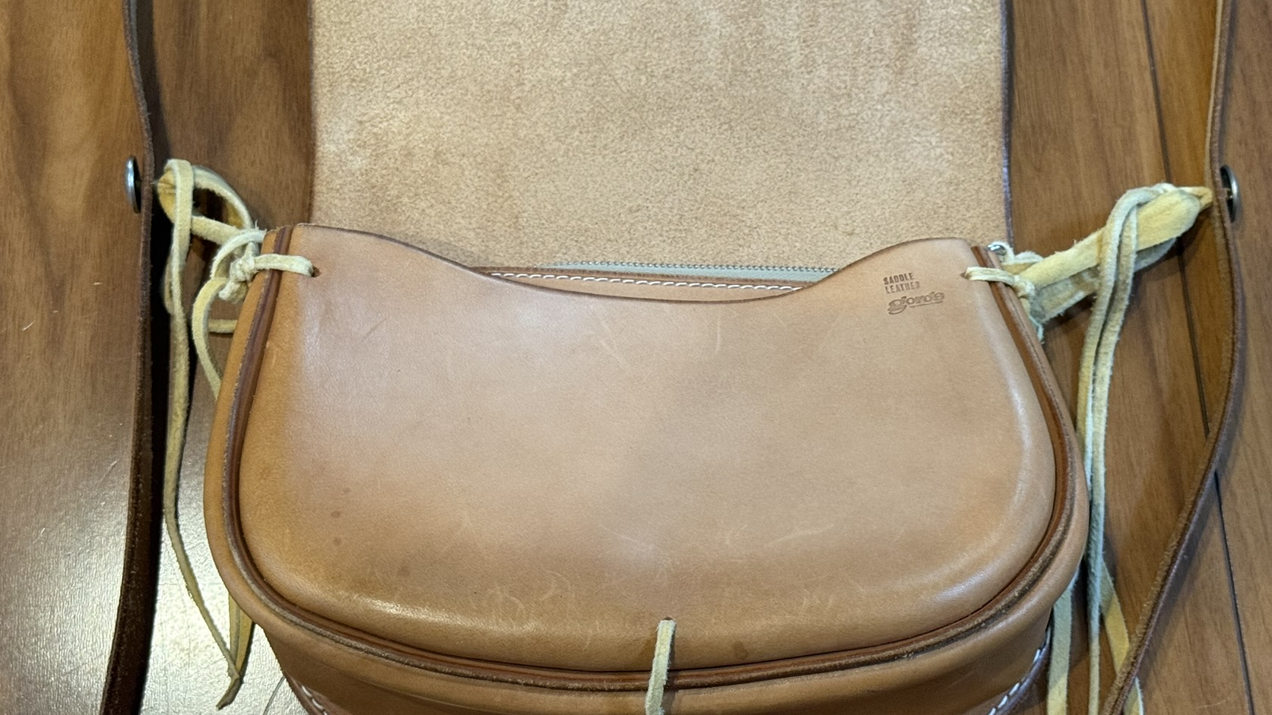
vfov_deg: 18.8
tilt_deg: -69.4
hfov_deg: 32.8
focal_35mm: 64
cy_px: 296
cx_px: 728
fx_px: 2159
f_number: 1.78
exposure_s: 1/33
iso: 200
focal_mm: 6.76
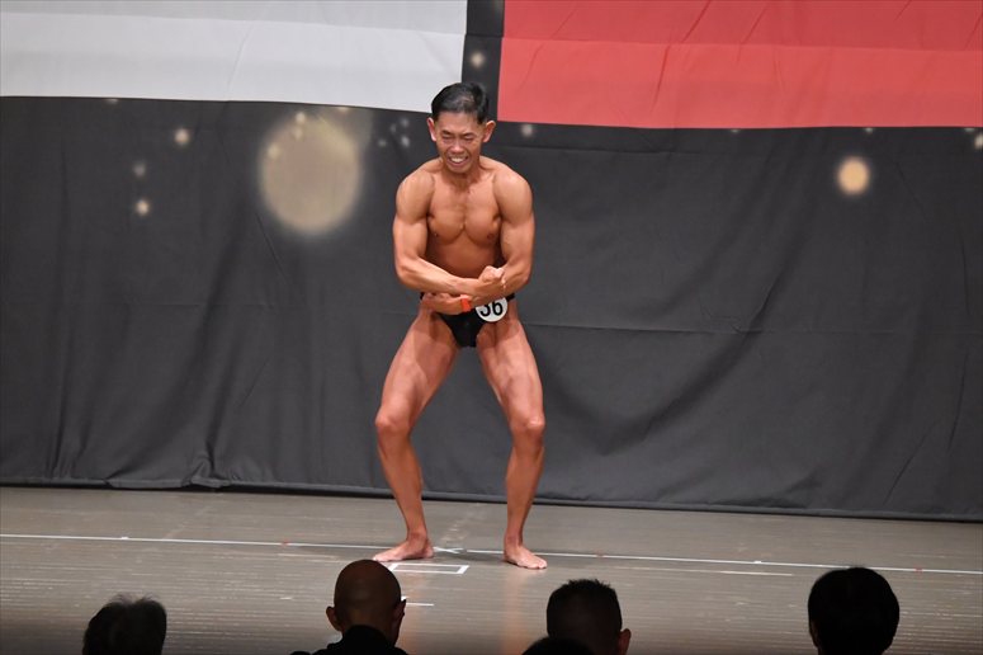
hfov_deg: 9.5
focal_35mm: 217
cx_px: 492
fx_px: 5922
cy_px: 328
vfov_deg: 6.3
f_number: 5.6
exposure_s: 1/400
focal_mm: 145
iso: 6400
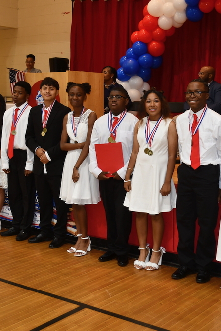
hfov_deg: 24.6
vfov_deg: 36.2
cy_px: 166
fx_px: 506
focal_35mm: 55
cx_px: 139
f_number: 4
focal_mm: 24
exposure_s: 1/80
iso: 400
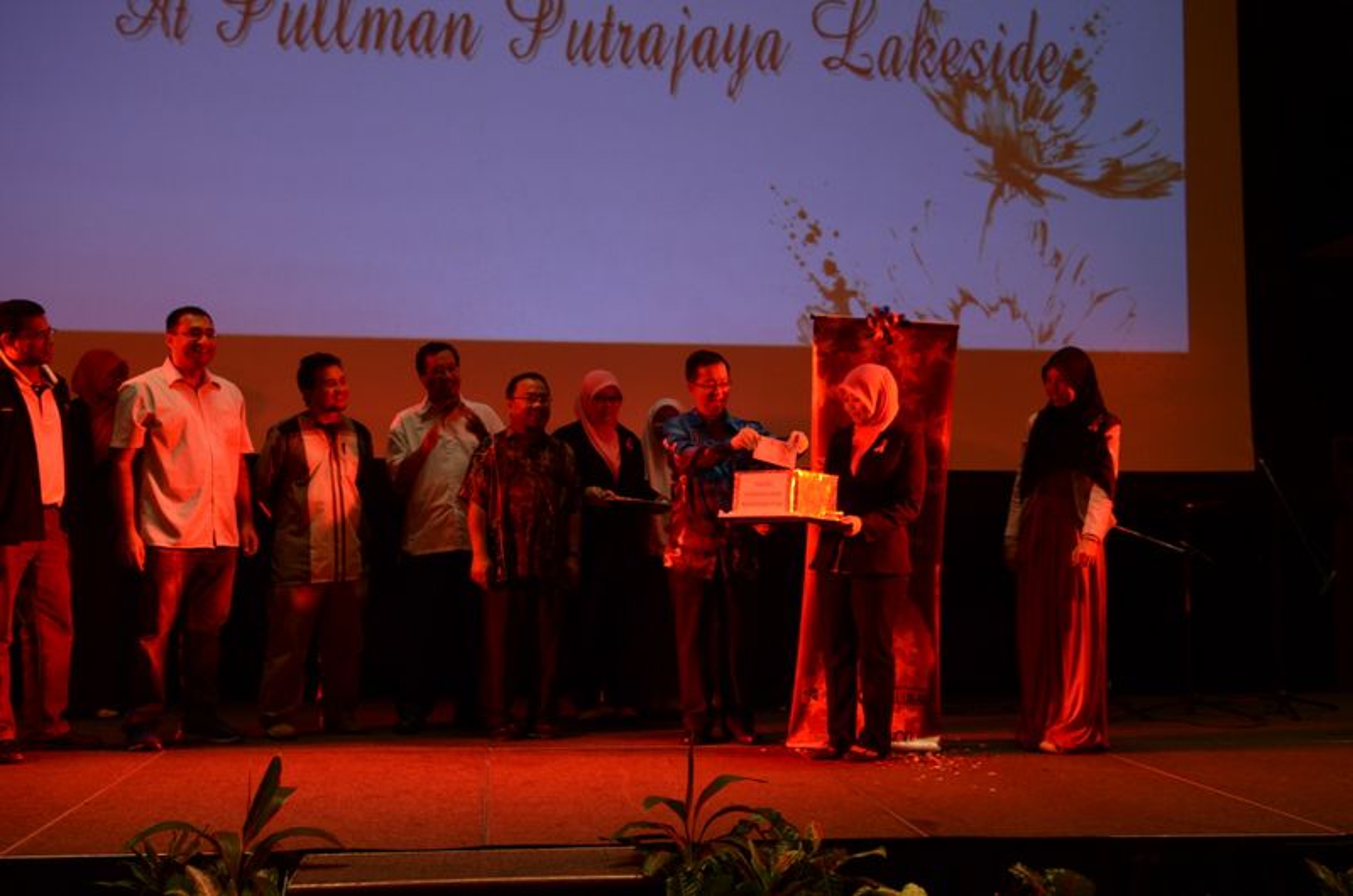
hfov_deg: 53.2
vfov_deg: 36.7
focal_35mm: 36
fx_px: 1350
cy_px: 448
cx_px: 676
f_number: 4
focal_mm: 24
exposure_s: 1/80
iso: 800
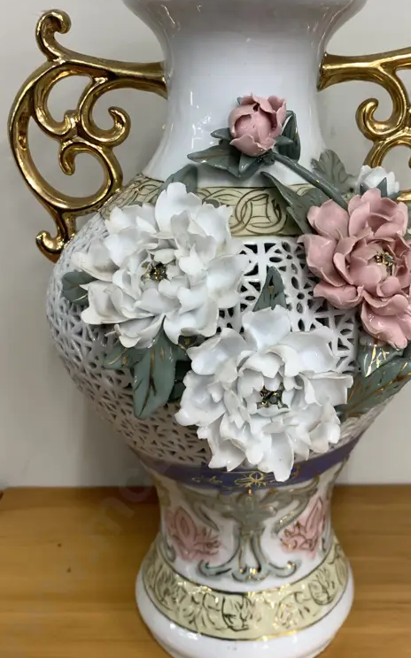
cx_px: 262
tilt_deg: -18.2
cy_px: 314
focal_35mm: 38
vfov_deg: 51.5
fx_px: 681
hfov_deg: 33.4
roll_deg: +0.7
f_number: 1.8
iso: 80
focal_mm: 4.25
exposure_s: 1/50
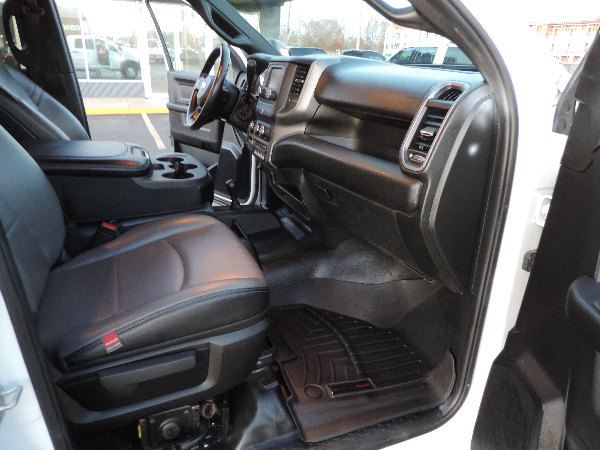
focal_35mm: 24
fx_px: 416
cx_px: 300
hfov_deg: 71.6
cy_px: 225
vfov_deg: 56.8
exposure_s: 1/8
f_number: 3
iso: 560
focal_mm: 4.3
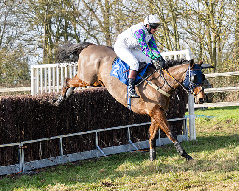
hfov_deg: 15.3
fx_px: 892
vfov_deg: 12.2
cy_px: 96
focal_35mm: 126
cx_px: 124
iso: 400
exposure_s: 1/1250
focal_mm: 75
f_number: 4
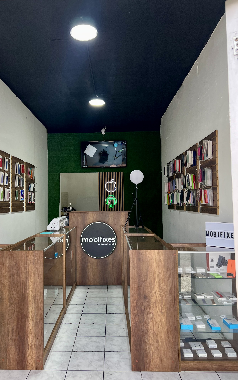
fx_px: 291
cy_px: 191
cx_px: 100
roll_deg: -0.2
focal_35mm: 28
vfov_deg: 66.5
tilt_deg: +2.2
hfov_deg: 44.4
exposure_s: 1/174
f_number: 1.5
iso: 40
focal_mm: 5.7
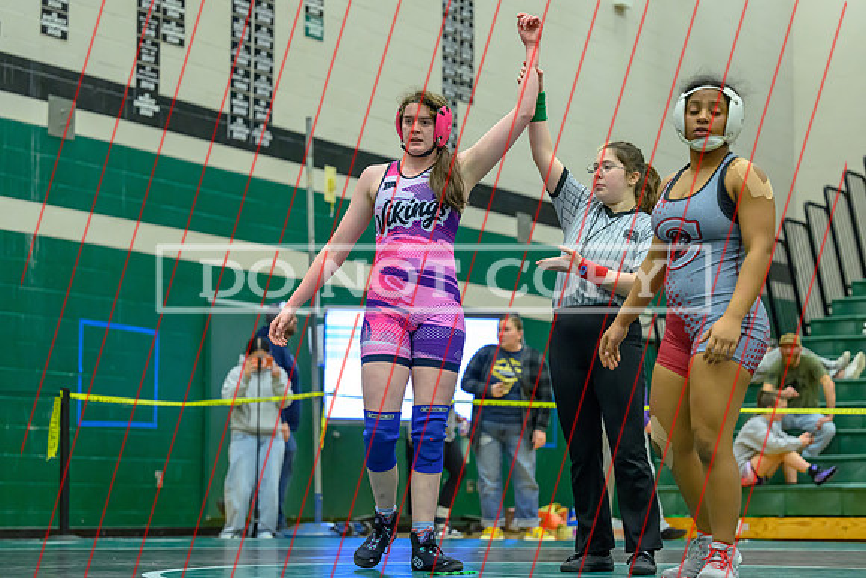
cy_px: 267
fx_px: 2095
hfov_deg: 23.4
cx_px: 434
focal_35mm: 87
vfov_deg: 15.7
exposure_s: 1/640
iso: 5000
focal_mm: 78
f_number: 2.8
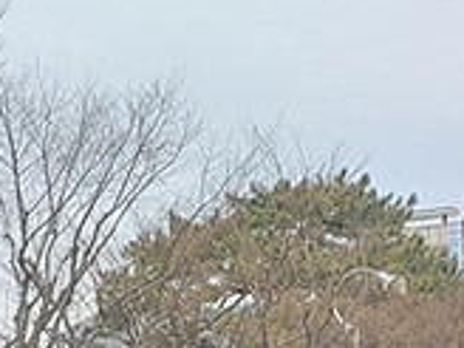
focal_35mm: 117
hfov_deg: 16.8
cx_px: 175
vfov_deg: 12.5
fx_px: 1568
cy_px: 376
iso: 50
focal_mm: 4.23
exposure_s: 1/1111
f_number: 1.5
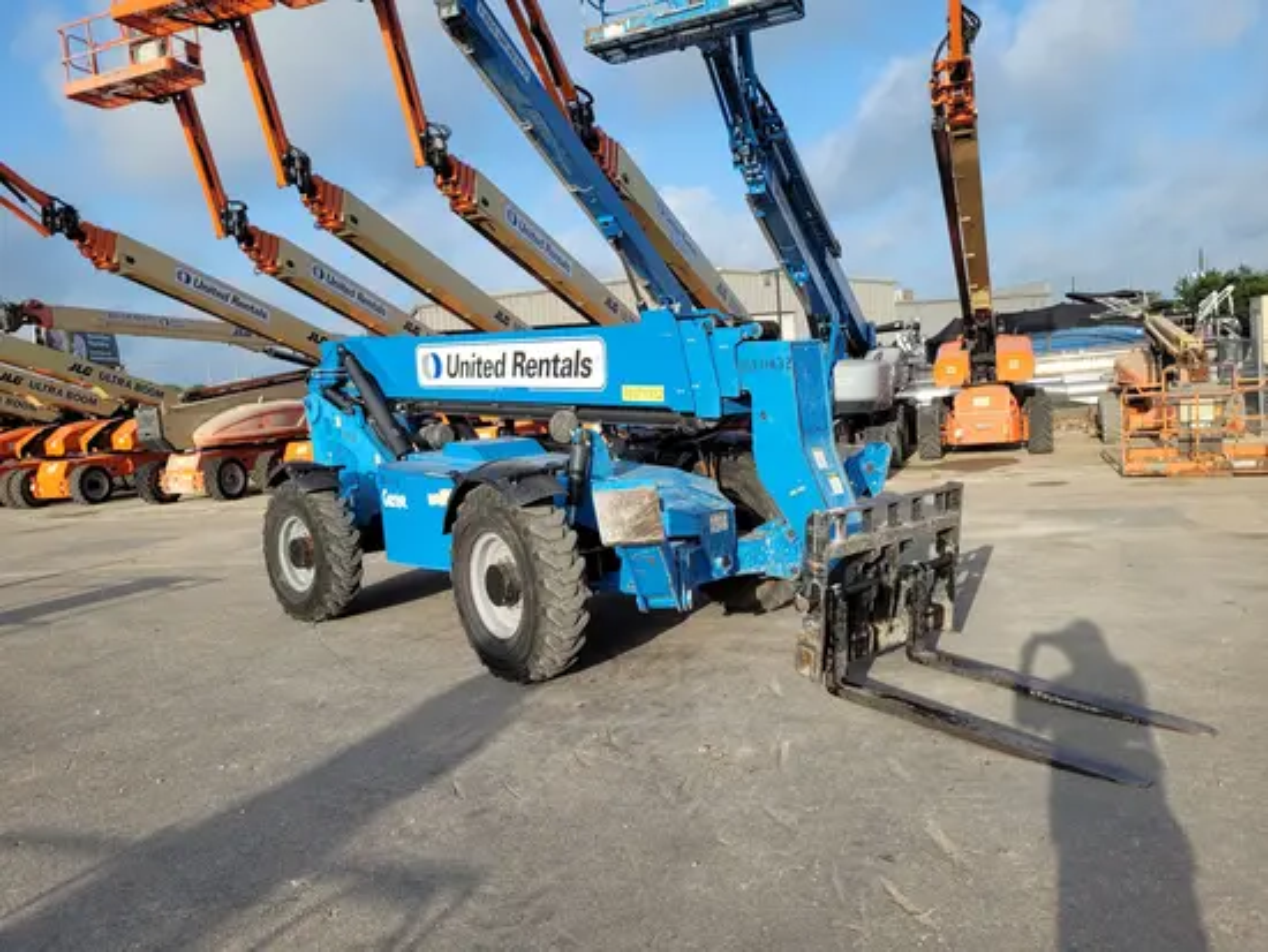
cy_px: 476
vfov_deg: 53.1
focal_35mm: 26
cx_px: 634
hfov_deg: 67.3
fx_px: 953
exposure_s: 1/1391
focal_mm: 5.4
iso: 40
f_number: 1.8
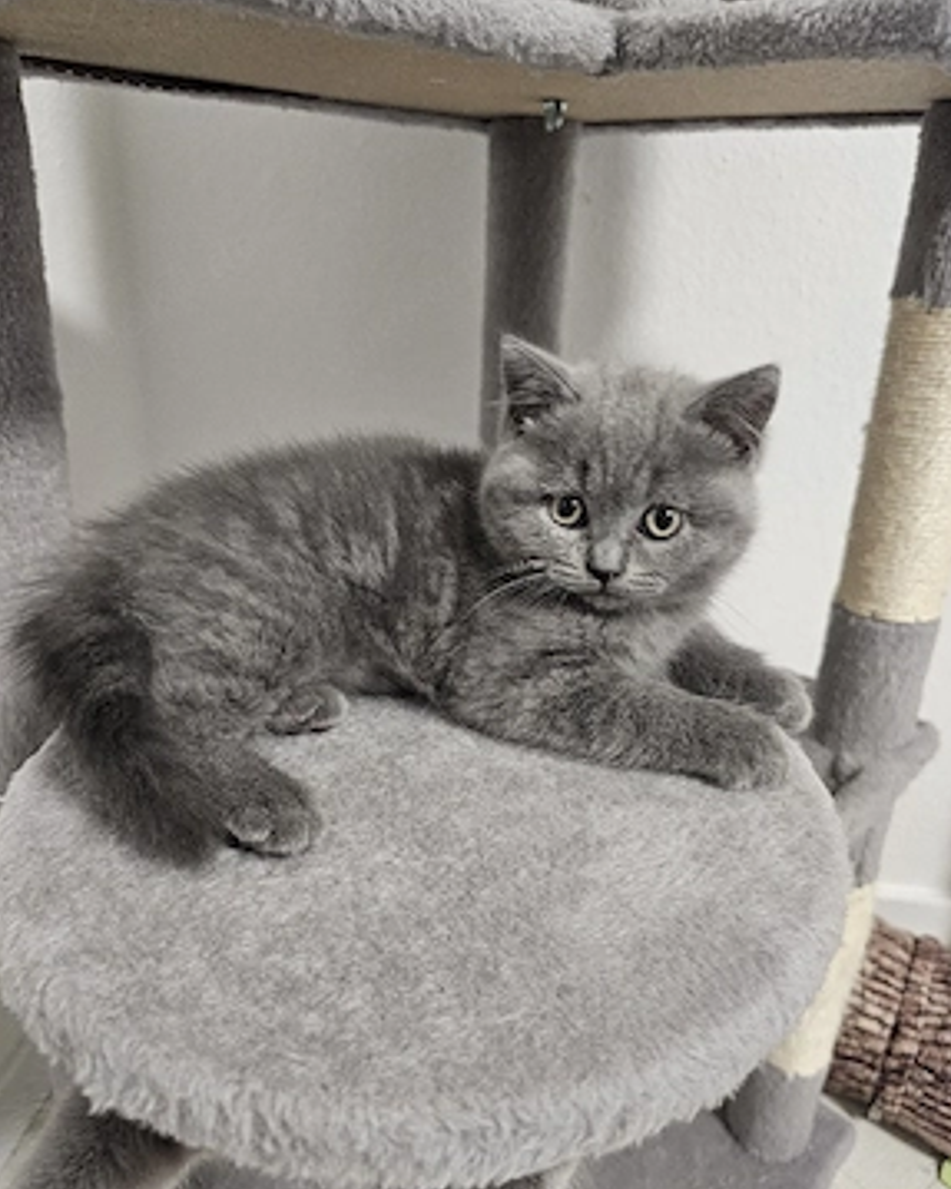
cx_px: 487
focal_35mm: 25
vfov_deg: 68.1
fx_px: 880
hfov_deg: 56.8
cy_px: 596
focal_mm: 6.3
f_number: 1.7
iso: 500
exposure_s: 1/33.4
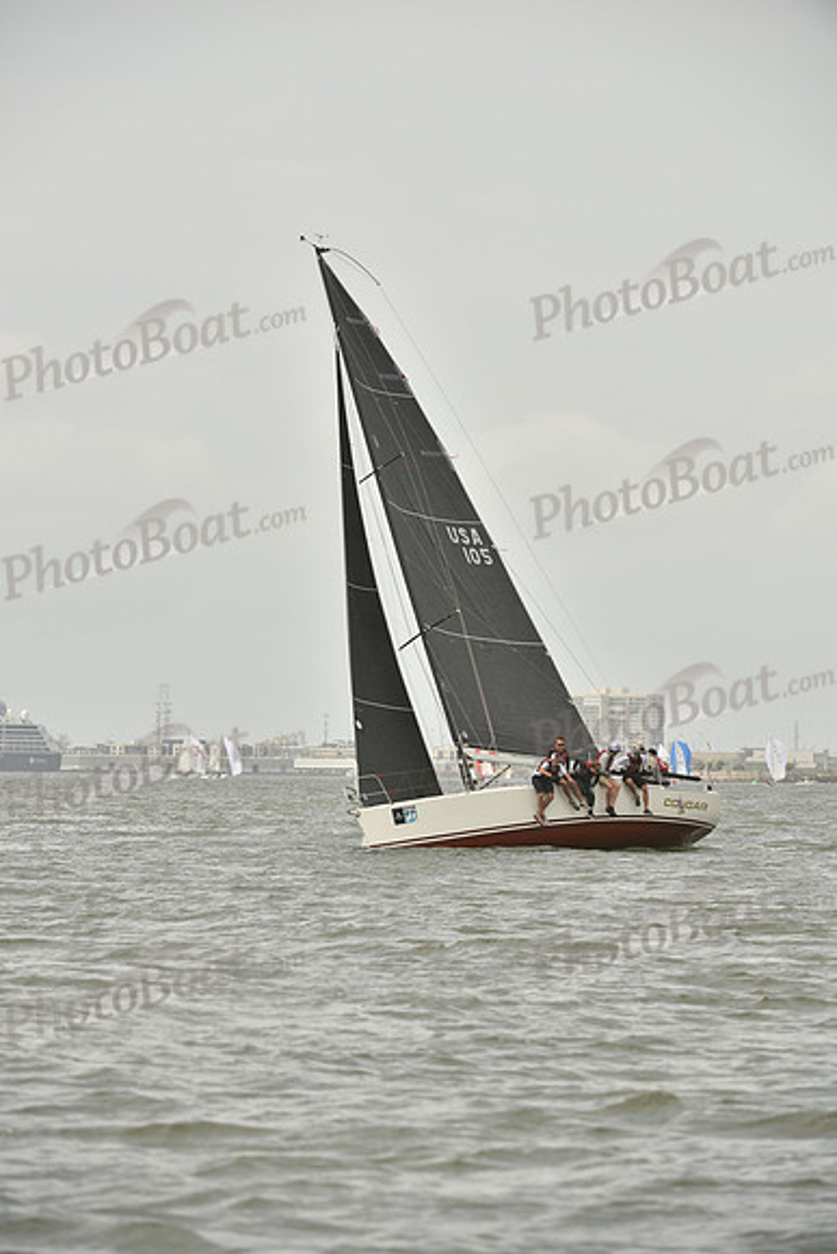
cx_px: 418
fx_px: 7319
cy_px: 627
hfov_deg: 6.5
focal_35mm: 210
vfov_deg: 9.8
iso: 320
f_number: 7.1
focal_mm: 210
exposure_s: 1/1250
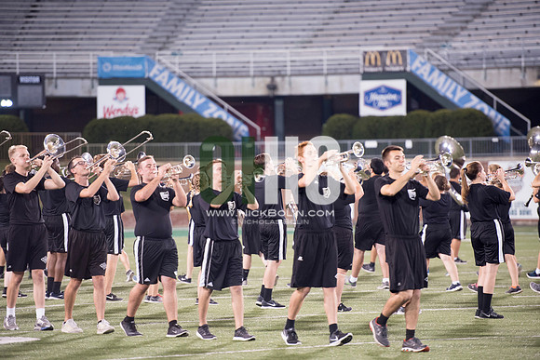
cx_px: 270
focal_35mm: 200
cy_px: 180
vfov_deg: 6.9
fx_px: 3001
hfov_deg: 10.3
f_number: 2.8
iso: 1000
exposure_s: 1/320
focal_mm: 200
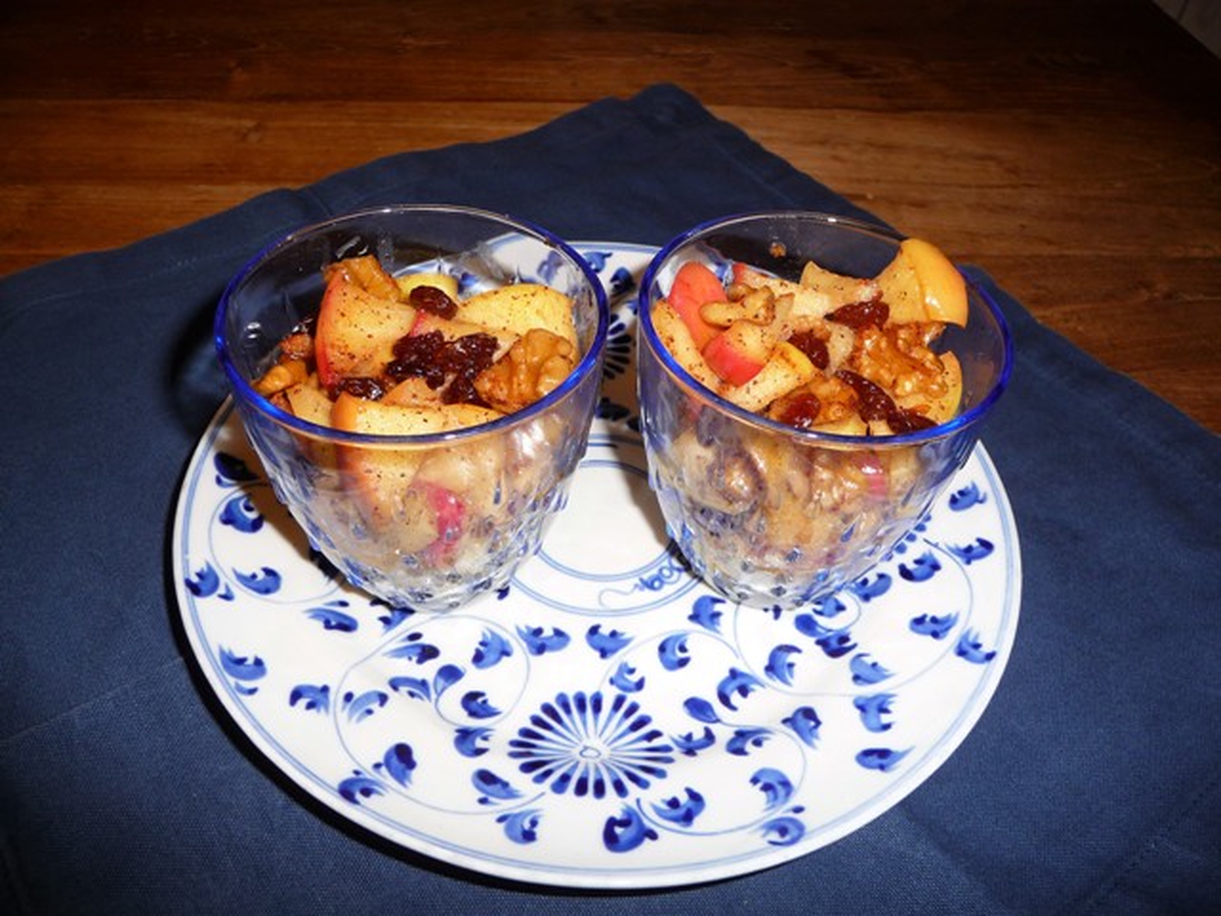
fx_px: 988
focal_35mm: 28
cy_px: 458
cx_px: 610
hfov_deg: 63.4
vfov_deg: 49.7
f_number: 3.3
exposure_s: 1/30
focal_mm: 4.7
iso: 100
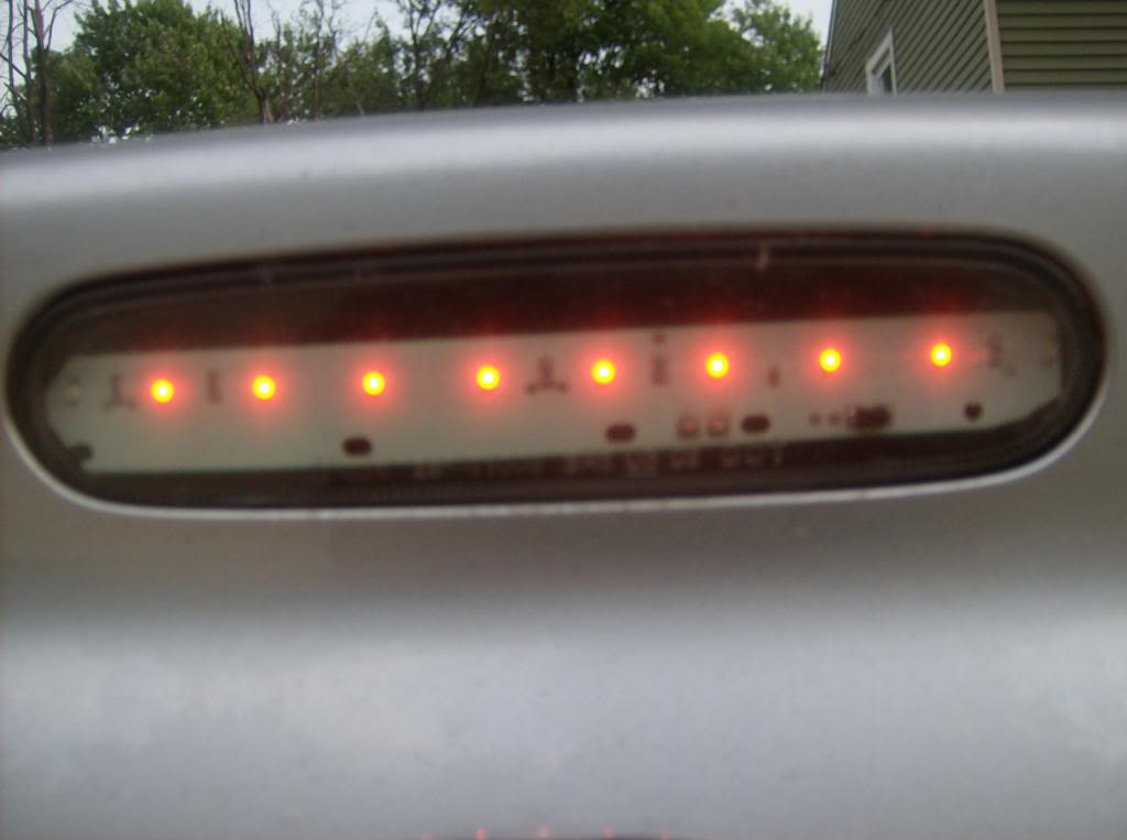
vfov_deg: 39.5
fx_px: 1169
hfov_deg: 51.5
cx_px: 564
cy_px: 420
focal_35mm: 36
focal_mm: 6
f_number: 2.8
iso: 100
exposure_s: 1/364
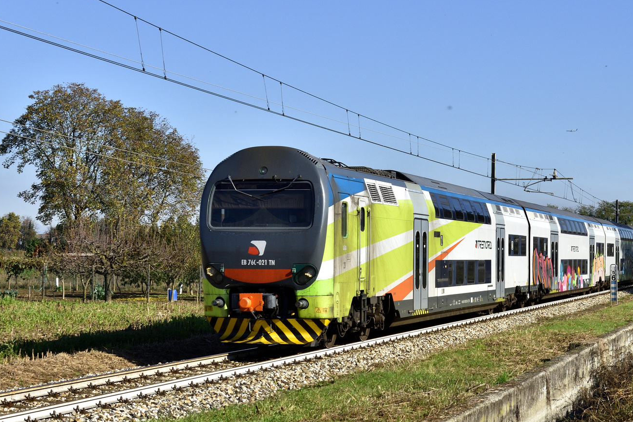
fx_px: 1318
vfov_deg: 18.2
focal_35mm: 75
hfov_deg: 26.9
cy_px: 183
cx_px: 413
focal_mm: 34
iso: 200
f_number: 7.1
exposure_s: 1/640
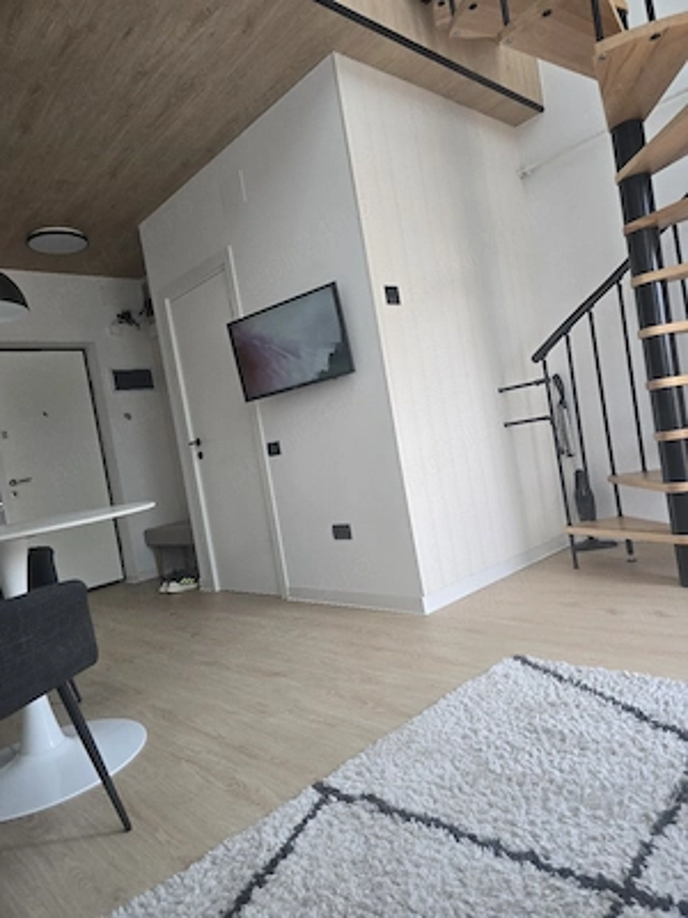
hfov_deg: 58.9
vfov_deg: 73.9
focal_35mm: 23
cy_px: 459
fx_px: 610
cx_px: 344
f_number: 1.7
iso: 80
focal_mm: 6.3
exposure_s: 1/101
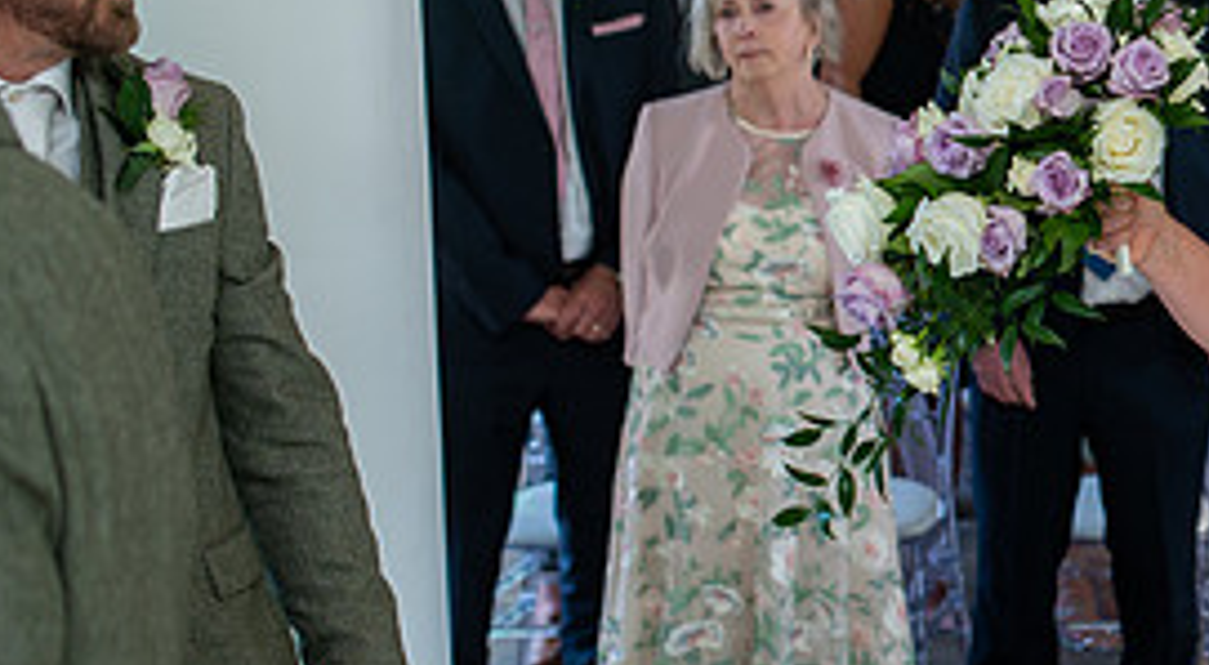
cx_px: 1449
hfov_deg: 22.0
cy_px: 169
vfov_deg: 13.2
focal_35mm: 90
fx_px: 2870
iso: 100
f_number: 2.5
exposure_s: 1/125
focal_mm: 35
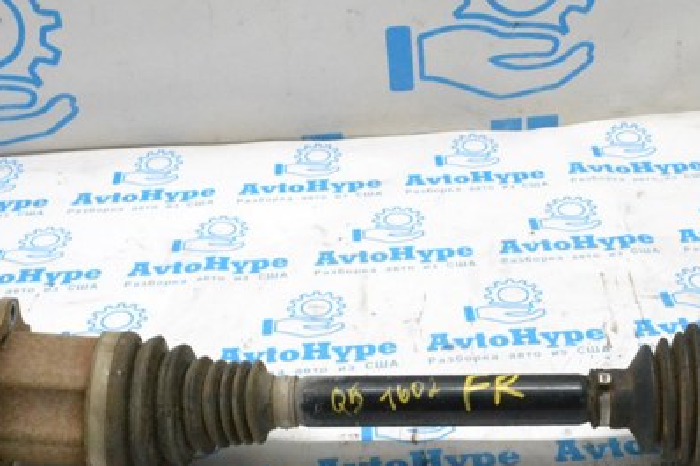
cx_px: 438
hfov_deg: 37.3
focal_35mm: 53
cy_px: 299
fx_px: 1030
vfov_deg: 25.4
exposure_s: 1/100
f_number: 13
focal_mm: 22
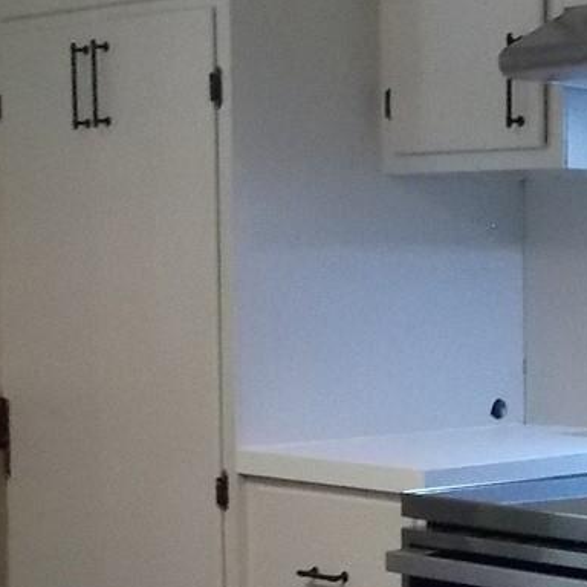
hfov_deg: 14.9
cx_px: 694
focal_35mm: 113
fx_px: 2168
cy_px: 365
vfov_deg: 15.4
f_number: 3.1
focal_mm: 4.3
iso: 400
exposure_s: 1/13
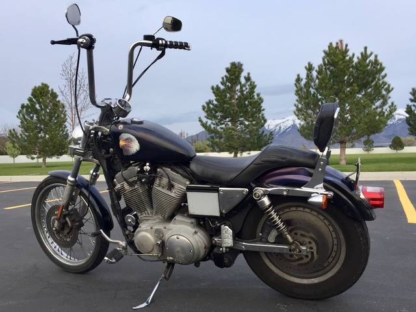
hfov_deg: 61.7
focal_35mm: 29
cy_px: 156
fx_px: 349
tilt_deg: +0.2
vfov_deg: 48.2
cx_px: 208
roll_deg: +0.5
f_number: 2.2
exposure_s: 1/60
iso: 40
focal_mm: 4.15
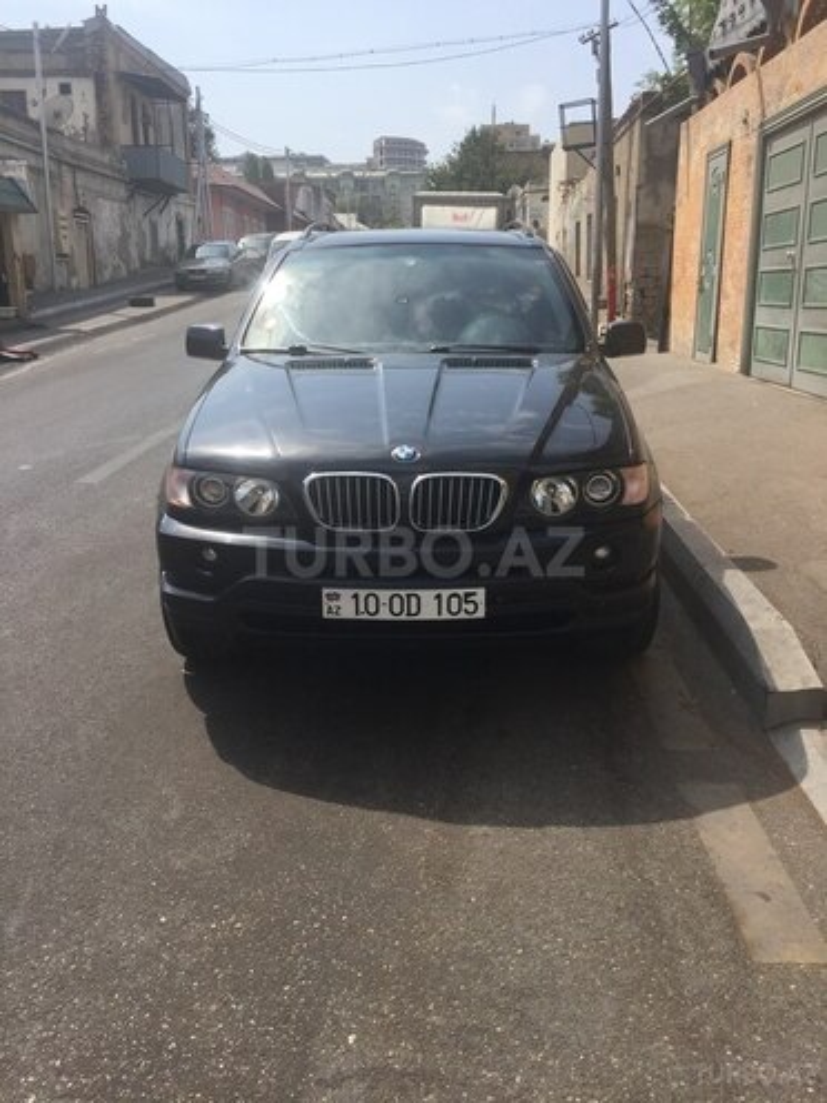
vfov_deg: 61.7
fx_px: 924
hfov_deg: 48.2
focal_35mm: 29
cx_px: 414
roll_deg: -0.8
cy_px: 552
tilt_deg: -12.6
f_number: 2.2
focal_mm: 4.15
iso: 32
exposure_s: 1/2326
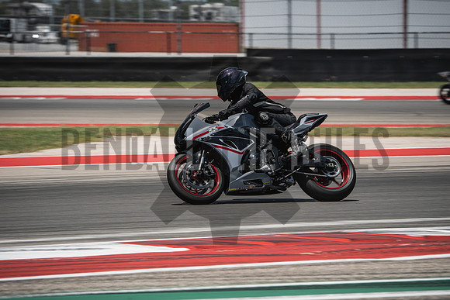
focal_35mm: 300
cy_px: 150
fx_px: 3751
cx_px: 225
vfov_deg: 4.6
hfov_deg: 6.9
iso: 160
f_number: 7.1
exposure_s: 1/400
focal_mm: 200
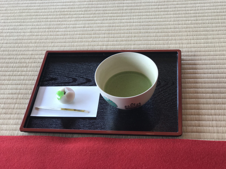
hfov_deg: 33.8
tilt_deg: -47.9
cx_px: 113
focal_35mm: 57
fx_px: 372
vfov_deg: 25.7
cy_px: 84
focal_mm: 6.6
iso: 64
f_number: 2.8
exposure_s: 1/50
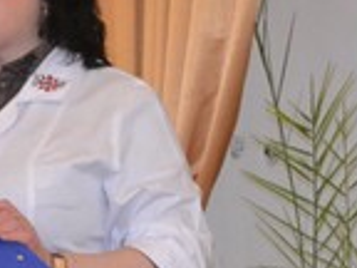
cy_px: 396
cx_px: -62
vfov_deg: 5.7
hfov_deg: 7.6
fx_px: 2650
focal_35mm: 257
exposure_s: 1/60
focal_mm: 32
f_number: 4.8
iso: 2500
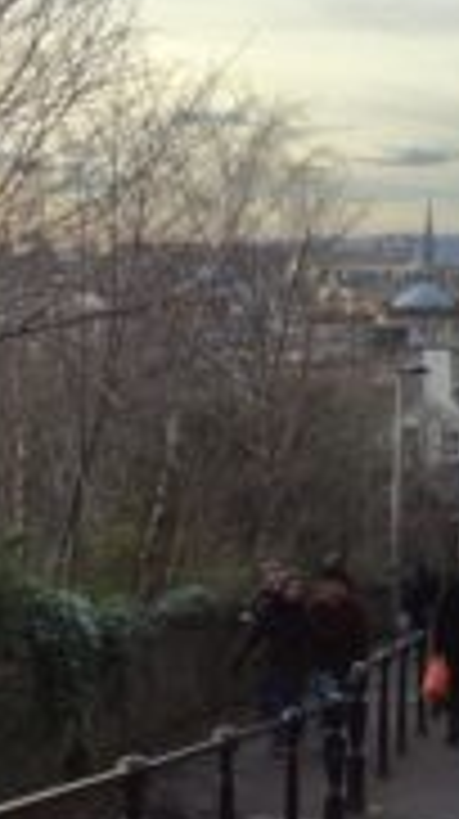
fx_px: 1823
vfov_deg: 25.3
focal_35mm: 84
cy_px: 513
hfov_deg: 14.3
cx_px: 274
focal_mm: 4.28
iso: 50
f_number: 2.4
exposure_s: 1/242
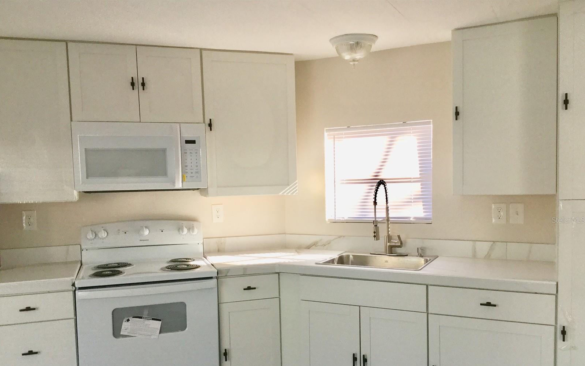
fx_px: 526
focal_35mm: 33
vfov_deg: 38.2
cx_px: 293
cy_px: 220
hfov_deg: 58.1
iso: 32
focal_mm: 3.3
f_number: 2.4
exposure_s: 1/40
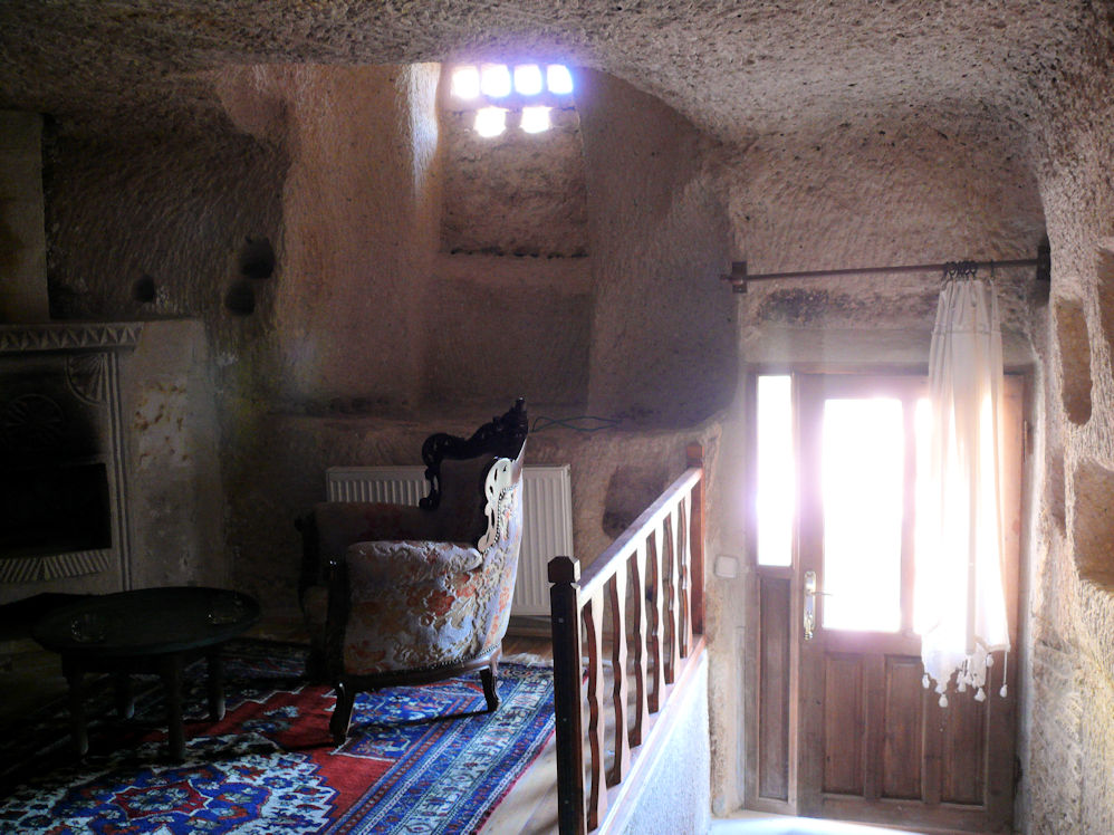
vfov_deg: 40.7
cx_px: 557
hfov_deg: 52.6
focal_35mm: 35
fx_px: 1126
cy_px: 418
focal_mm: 7.4
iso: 200
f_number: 2.8
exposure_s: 1/10
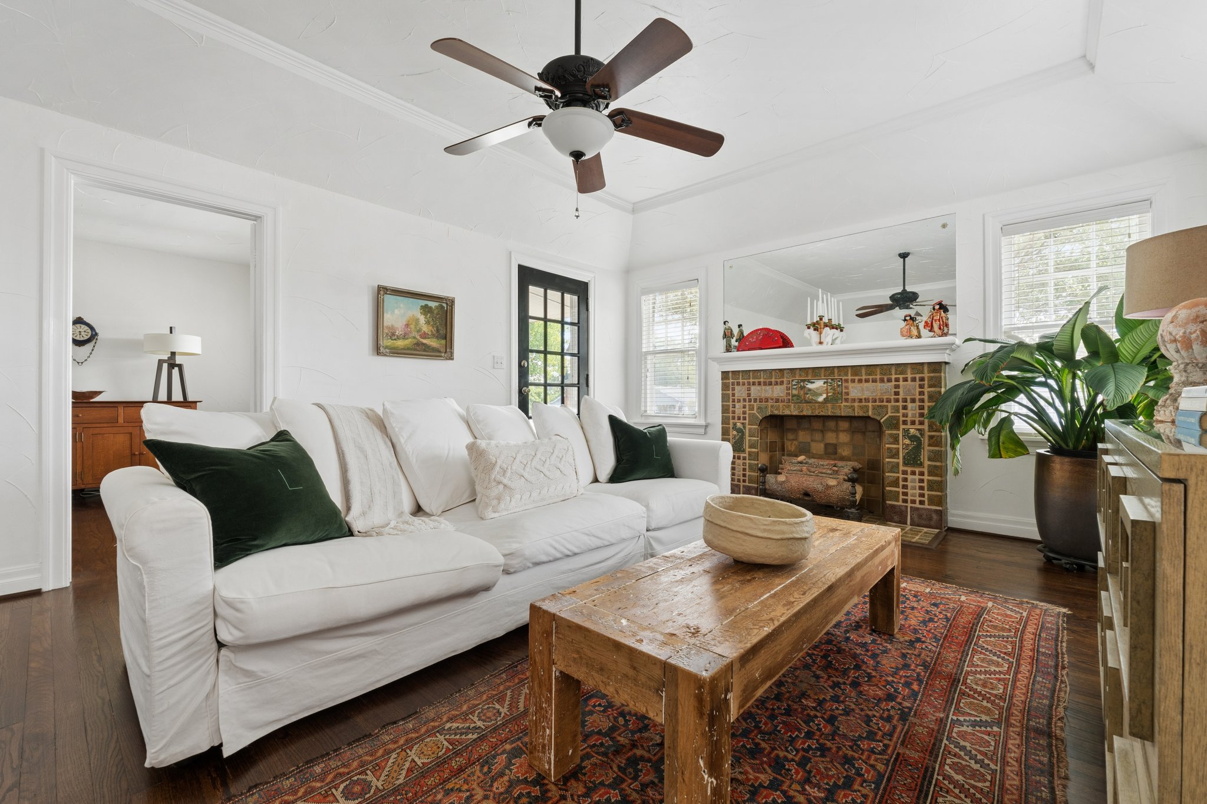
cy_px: 402
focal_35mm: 15
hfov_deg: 100.4
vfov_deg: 77.3
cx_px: 604
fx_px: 503
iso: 200
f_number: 8
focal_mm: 10
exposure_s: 1/13
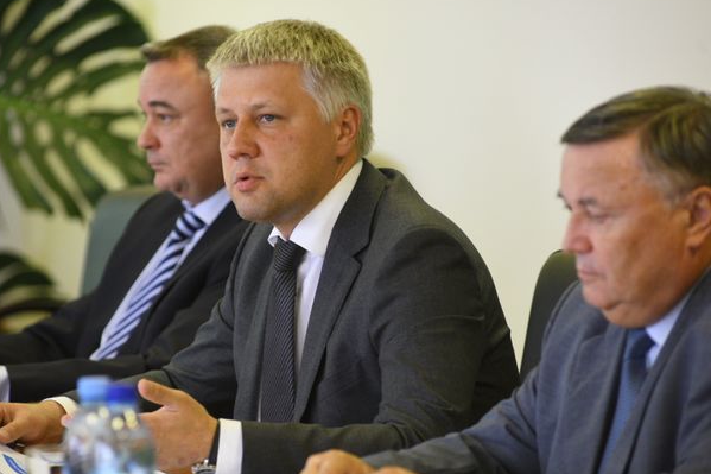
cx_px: 347
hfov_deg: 9.5
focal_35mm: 216
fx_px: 4265
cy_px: 259
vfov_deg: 6.4
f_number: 4.5
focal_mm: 185
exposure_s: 1/125
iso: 2500
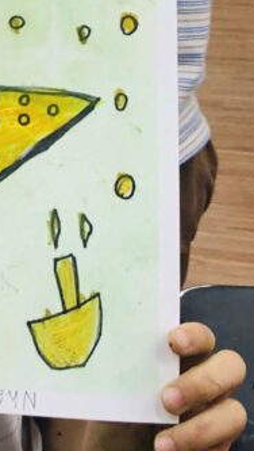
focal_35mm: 122
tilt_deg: -2.8
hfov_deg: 9.7
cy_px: -301
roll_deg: +1.0
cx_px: -132
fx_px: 1457
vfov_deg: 15.6
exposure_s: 1/100
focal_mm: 4
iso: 40
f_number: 1.8
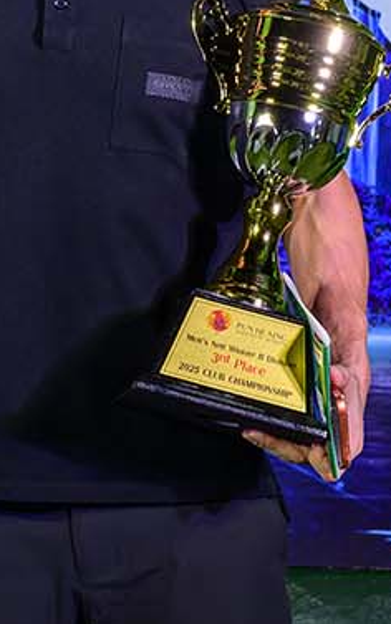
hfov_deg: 9.2
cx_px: -141
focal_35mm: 140
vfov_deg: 14.9
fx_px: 2384
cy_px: 328
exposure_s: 1/250
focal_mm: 36
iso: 1600
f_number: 6.3
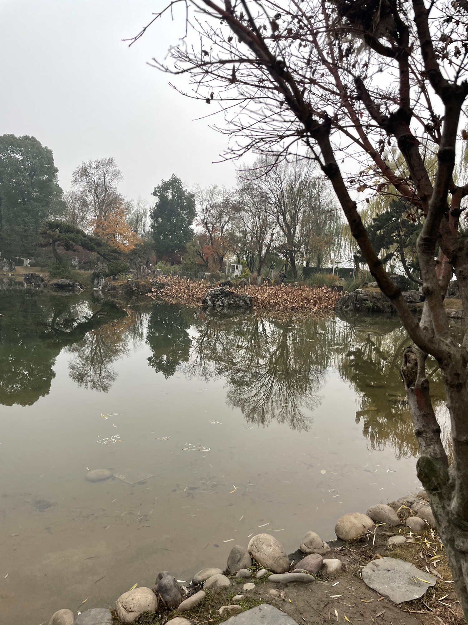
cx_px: 234
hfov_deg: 53.1
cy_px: 312
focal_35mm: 26
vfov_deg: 67.3
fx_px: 469
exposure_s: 1/280
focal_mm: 4.2
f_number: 1.6
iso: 32
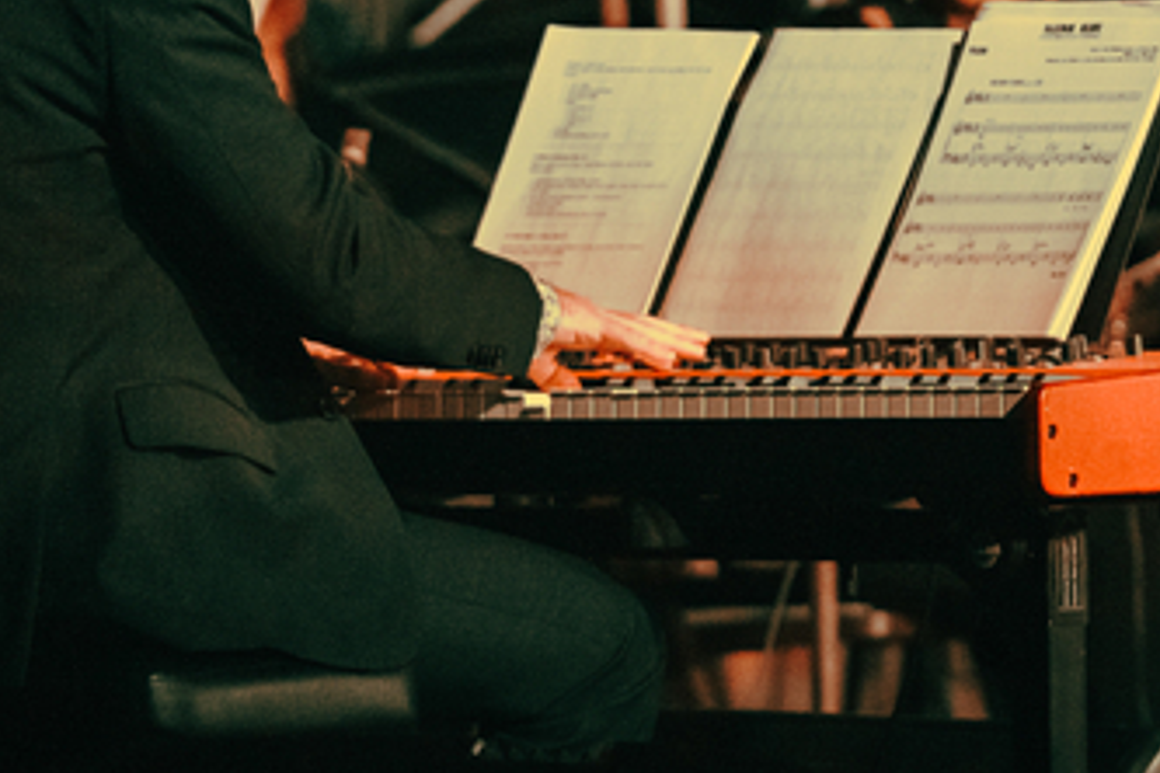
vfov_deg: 3.3
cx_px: 744
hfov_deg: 5.0
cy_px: 119
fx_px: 13339
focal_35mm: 414
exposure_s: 1/500
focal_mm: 200
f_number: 3.5
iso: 6400
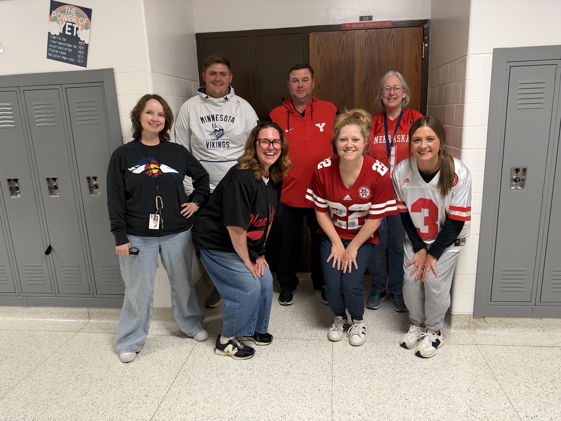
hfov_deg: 71.6
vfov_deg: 56.8
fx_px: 389
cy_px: 210
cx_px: 280
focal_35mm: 24
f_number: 1.8
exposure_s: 1/62
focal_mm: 6.93
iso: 320
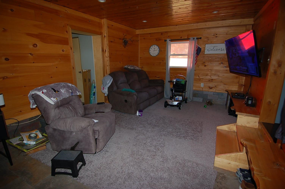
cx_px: 142
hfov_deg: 90.1
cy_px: 94
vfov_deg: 67.3
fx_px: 142
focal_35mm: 18
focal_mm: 12
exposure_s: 1/60
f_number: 4
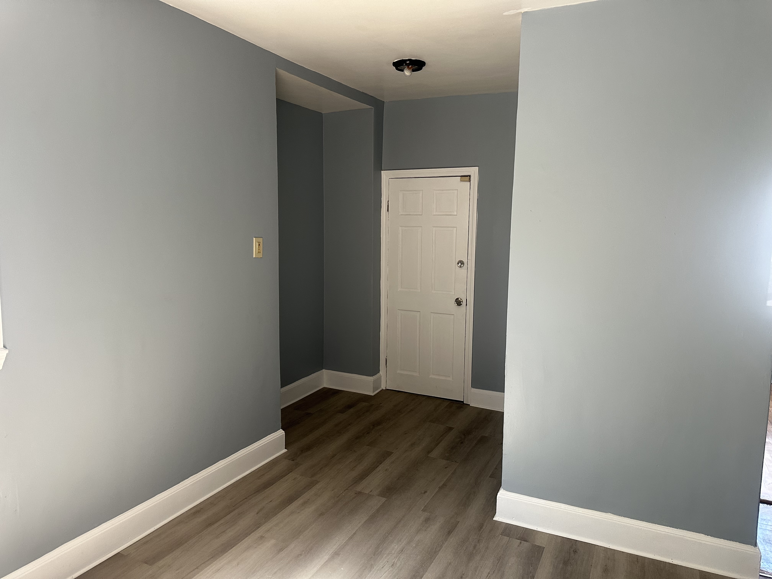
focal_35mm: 24
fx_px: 535
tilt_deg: -5.9
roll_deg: -0.7
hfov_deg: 71.6
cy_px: 290
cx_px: 386
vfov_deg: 56.8
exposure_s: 1/118
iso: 250
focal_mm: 6.86
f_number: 1.78
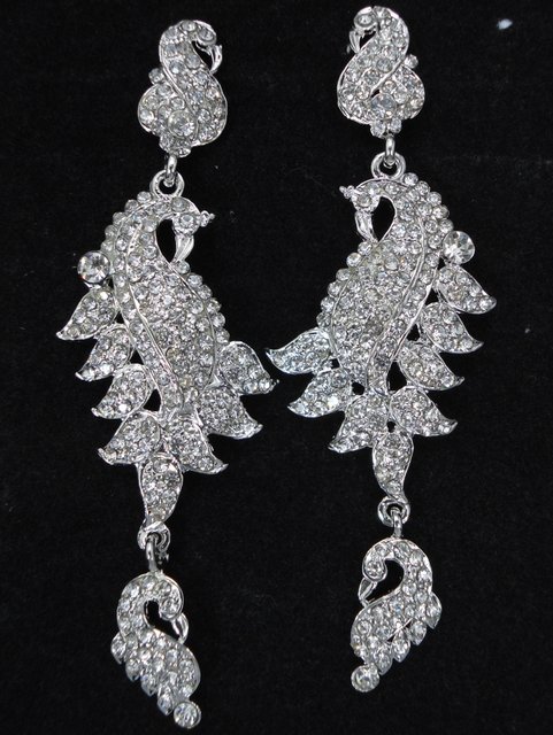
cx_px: 276
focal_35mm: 37
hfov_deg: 38.7
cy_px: 368
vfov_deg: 50.1
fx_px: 787
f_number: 3.2
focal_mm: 6.7
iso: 80
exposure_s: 1/50
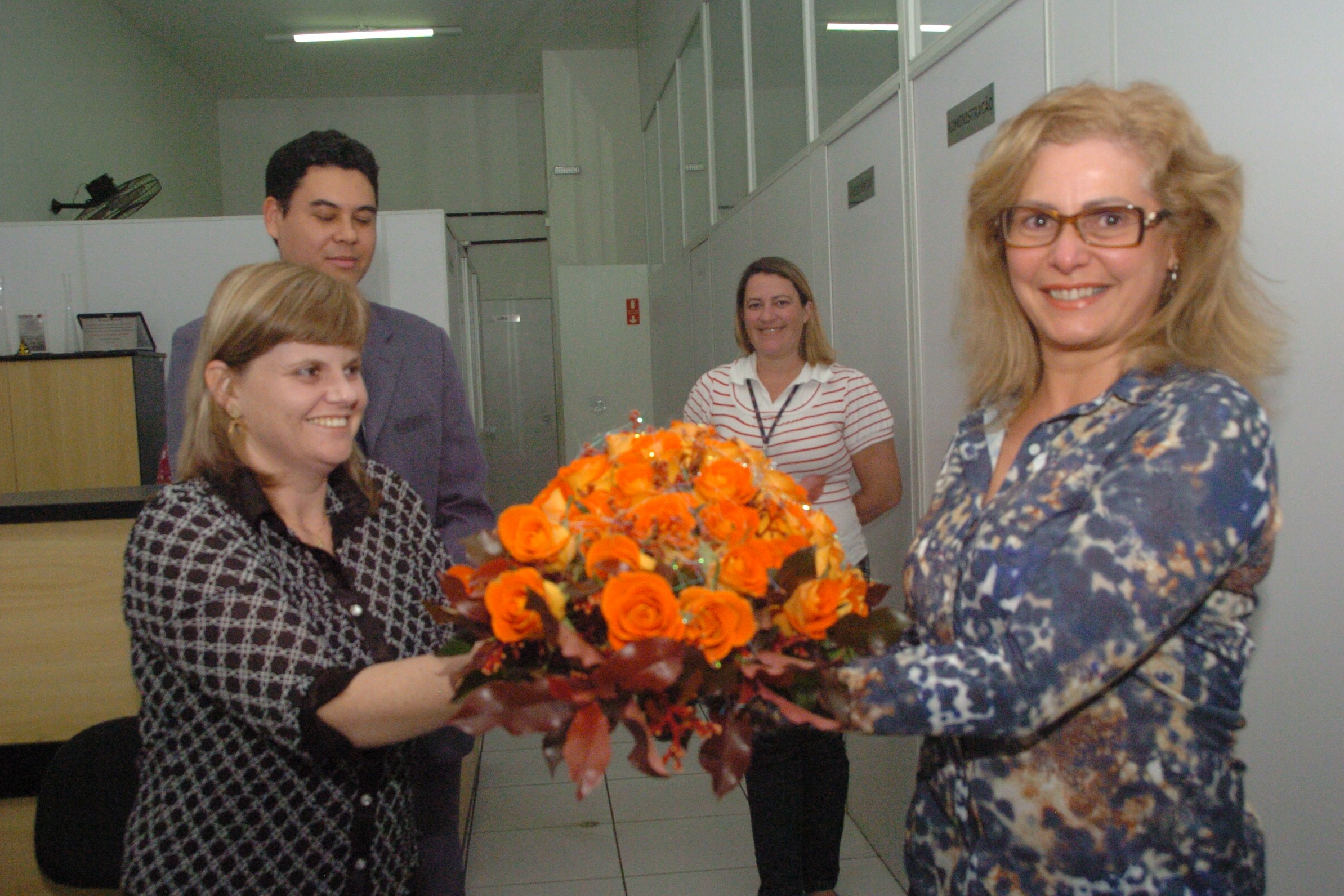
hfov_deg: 55.8
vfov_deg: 38.9
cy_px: 457
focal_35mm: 34
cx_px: 689
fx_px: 1269
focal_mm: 22
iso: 1600
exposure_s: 1/250
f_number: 8
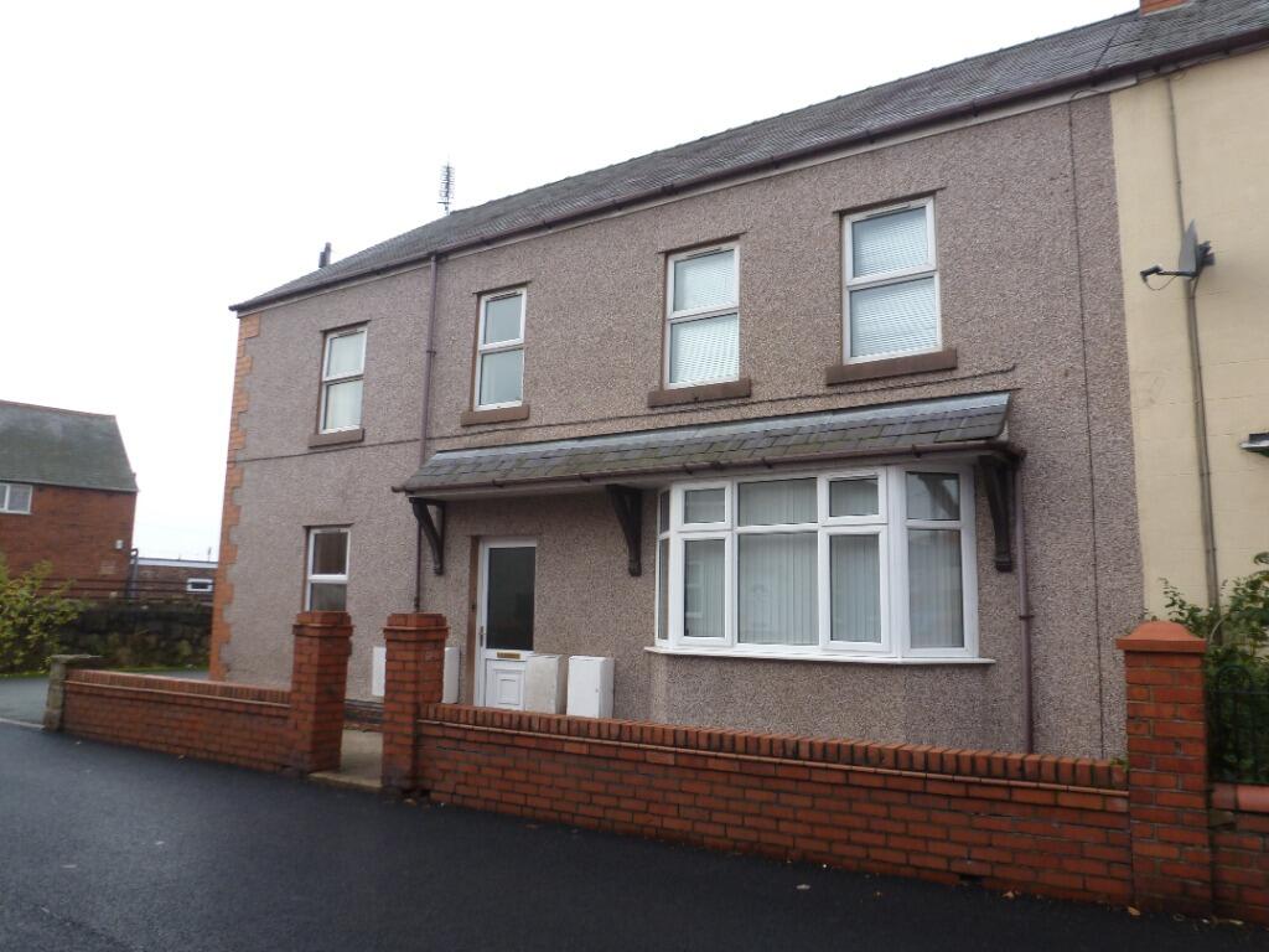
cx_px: 634
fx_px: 880
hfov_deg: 71.6
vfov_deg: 56.8
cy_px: 476
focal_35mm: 24
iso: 100
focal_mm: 4.3
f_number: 3.3
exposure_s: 1/80
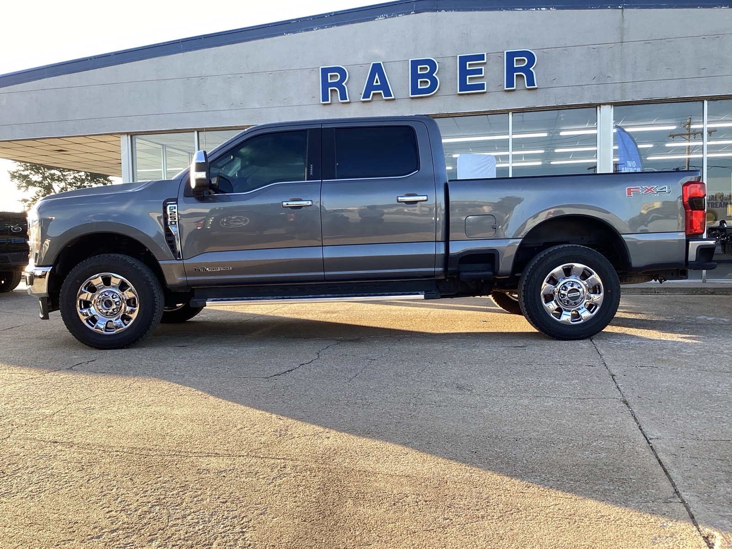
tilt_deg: -3.6
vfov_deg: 45.4
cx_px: 366
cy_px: 274
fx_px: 656
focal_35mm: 31
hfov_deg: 58.4
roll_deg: +0.4
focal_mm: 3.3
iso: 25
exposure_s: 1/165
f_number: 2.4
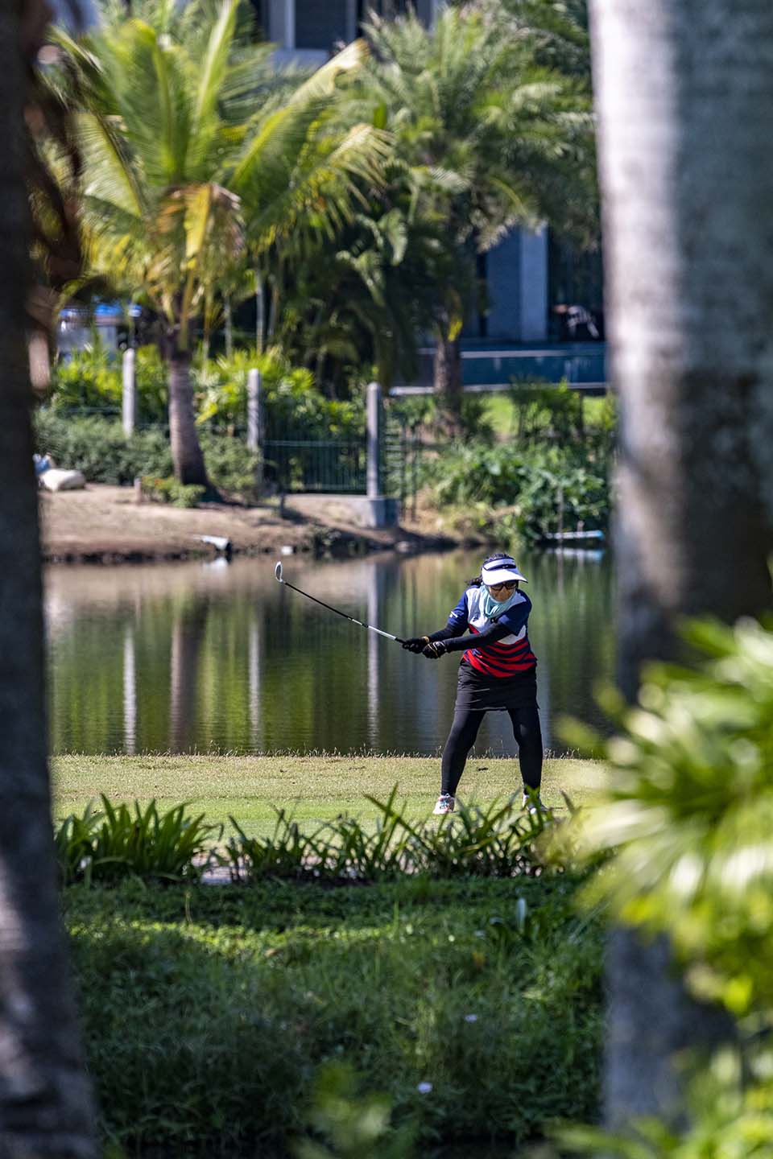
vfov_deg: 5.2
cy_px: 580
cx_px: 386
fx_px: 12882
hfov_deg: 3.4
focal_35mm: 400
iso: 720
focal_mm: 400
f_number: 5.6
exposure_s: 1/4000
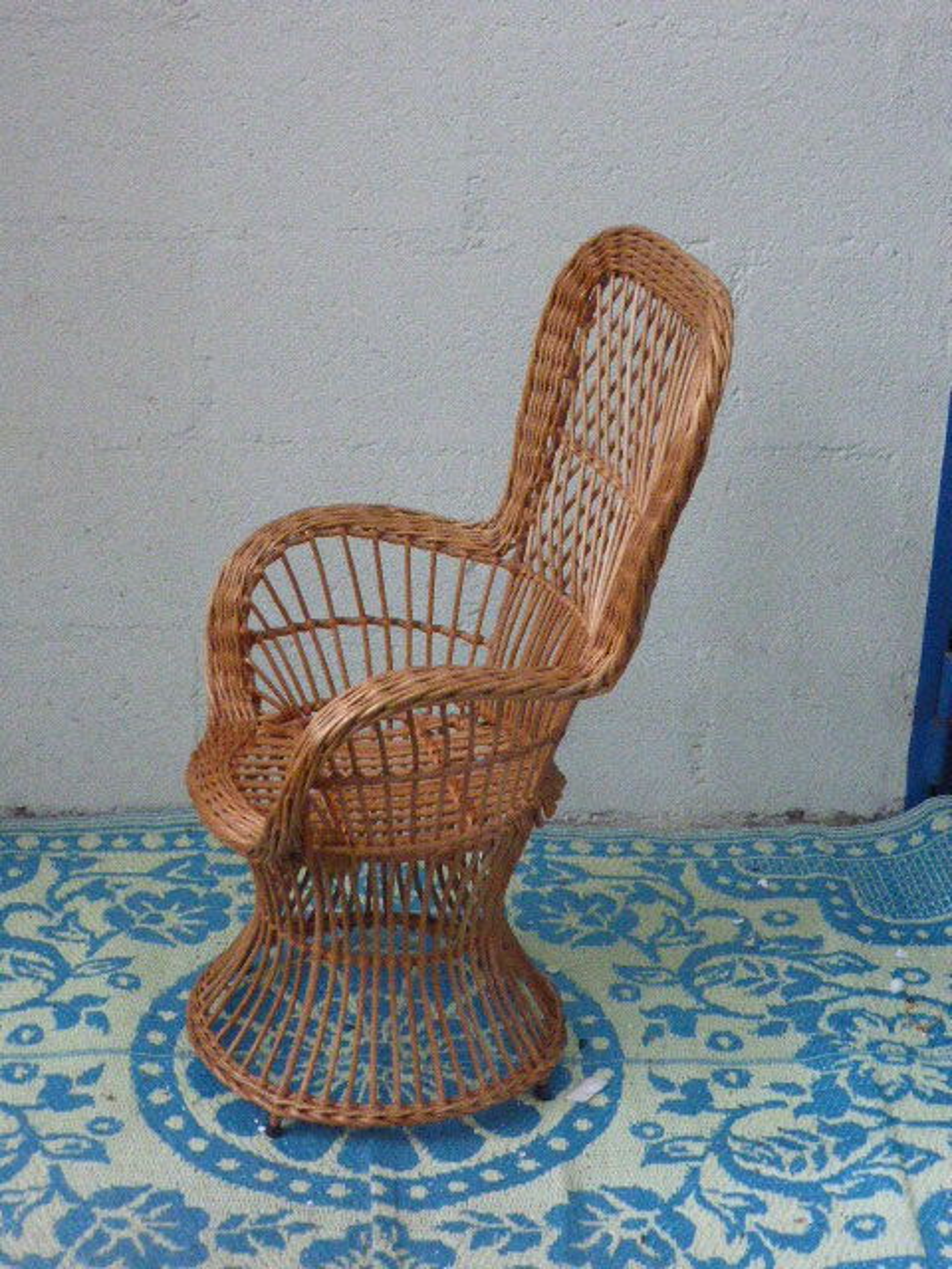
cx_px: 476
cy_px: 634
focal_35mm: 69
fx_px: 2530
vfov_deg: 28.2
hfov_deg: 21.3
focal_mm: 11.7
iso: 1600
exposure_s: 1/80
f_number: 4.9
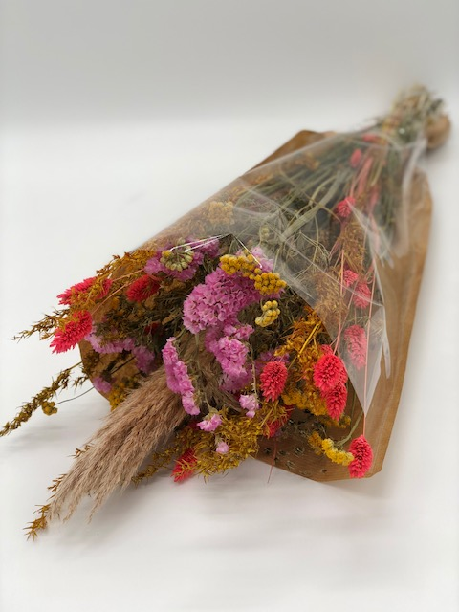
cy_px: 306
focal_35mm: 52
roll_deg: +4.9
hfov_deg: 28.0
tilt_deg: -37.4
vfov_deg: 36.8
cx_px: 230
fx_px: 919
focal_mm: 6
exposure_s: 1/100
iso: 16
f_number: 2.4
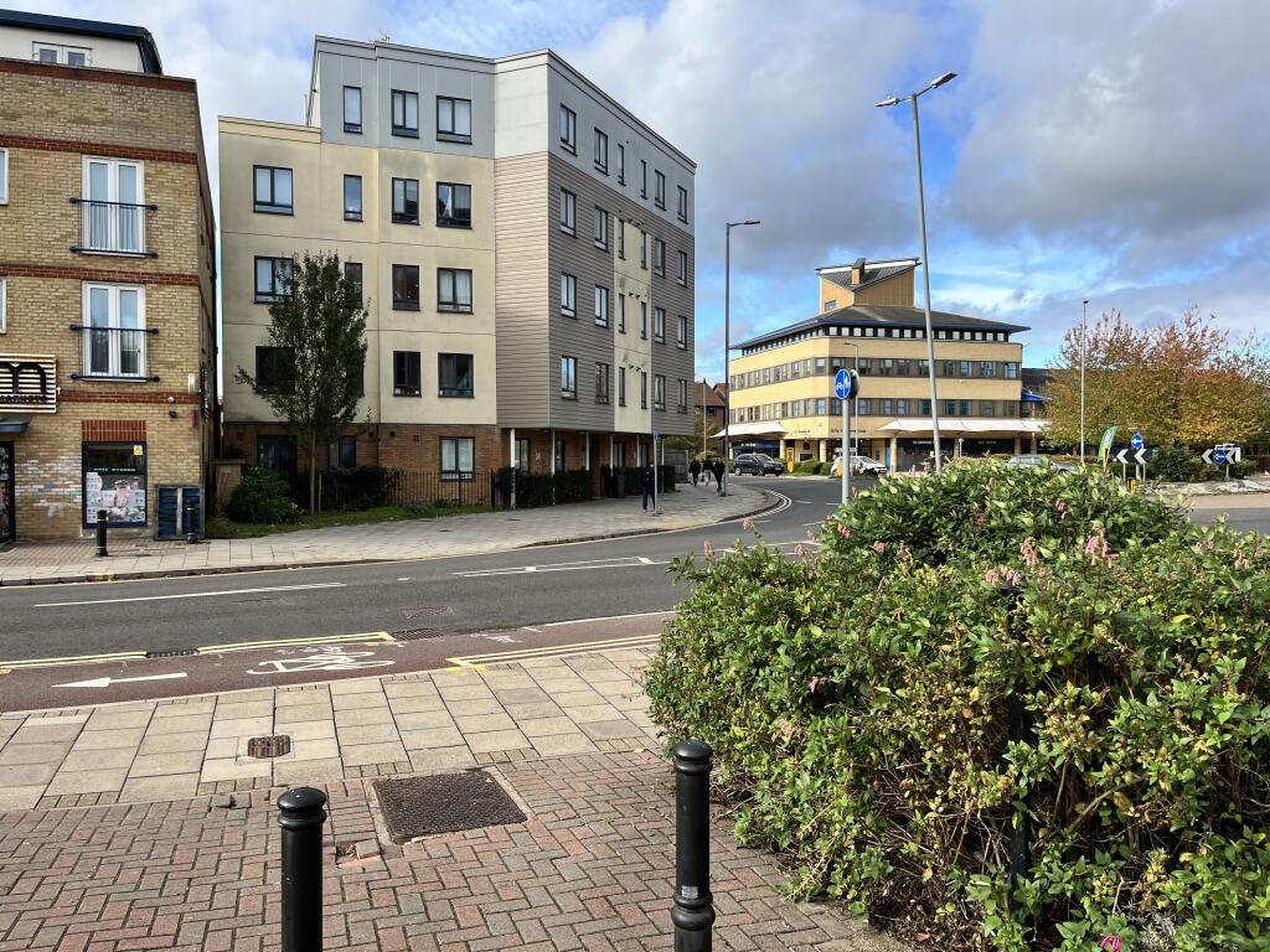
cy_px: 476
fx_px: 954
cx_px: 635
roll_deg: +0.4
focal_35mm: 26
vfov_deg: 53.1
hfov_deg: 67.3
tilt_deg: +0.4
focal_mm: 5.1
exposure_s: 1/1404
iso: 50
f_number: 1.6
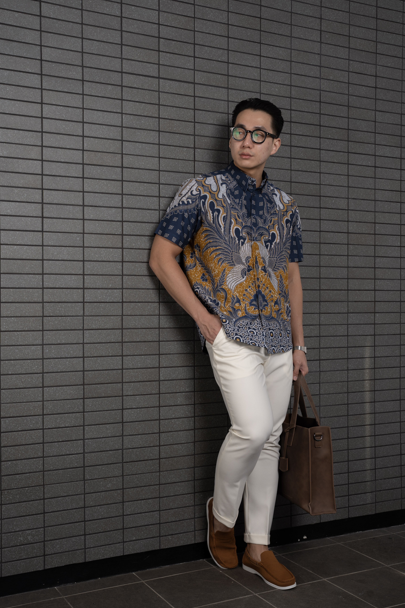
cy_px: 313
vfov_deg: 44.5
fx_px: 743
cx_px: 209
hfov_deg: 30.5
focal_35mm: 44
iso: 160
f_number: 8
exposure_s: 1/125
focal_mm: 40
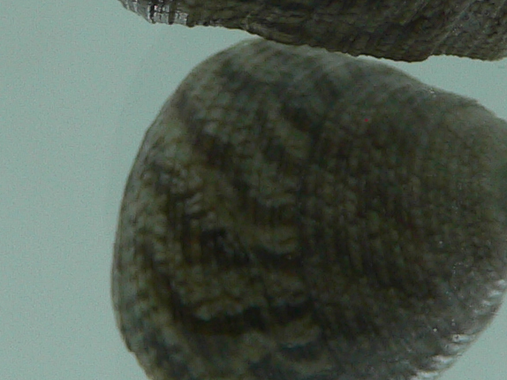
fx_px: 1801
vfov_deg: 11.9
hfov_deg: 16.0
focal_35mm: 123
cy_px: -11
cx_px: 267
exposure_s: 1/60
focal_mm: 4.6
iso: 80
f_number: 2.8
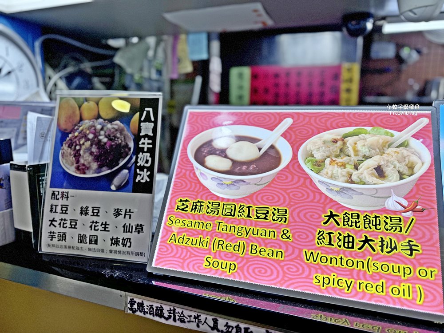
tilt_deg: -7.6
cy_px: 166
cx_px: 222
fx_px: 308
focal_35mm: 24
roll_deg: -0.7
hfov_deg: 71.6
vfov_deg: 56.8
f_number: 1.78
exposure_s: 1/372
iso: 80
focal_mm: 6.76
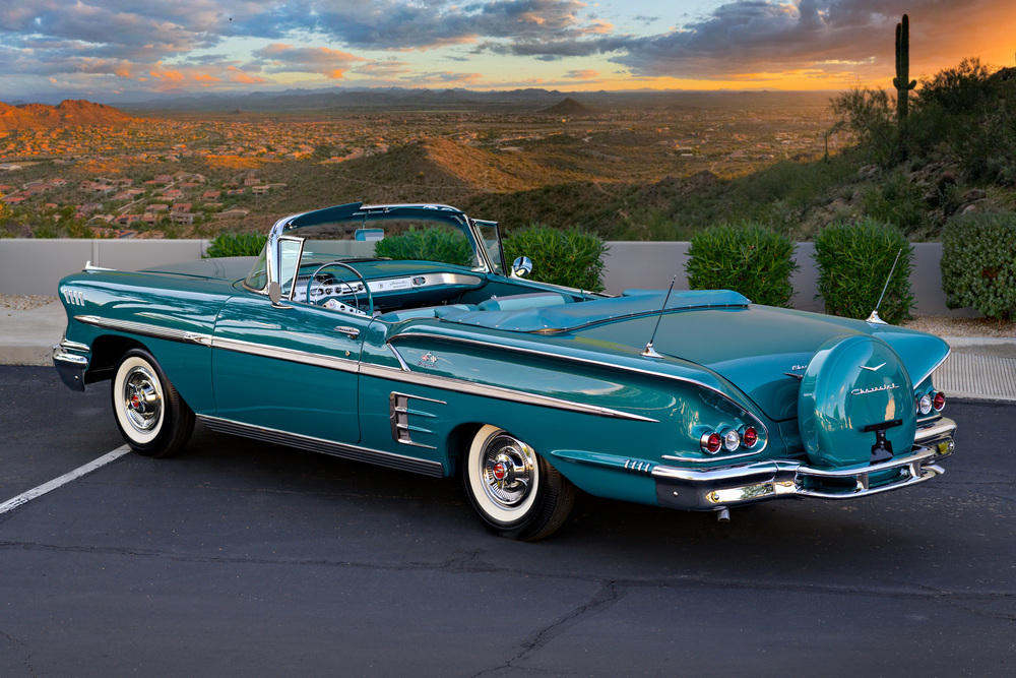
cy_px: 339
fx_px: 1976
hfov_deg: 28.8
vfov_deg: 19.5
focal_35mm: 70
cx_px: 508
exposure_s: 1/80
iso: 450
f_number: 7.1
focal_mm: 70
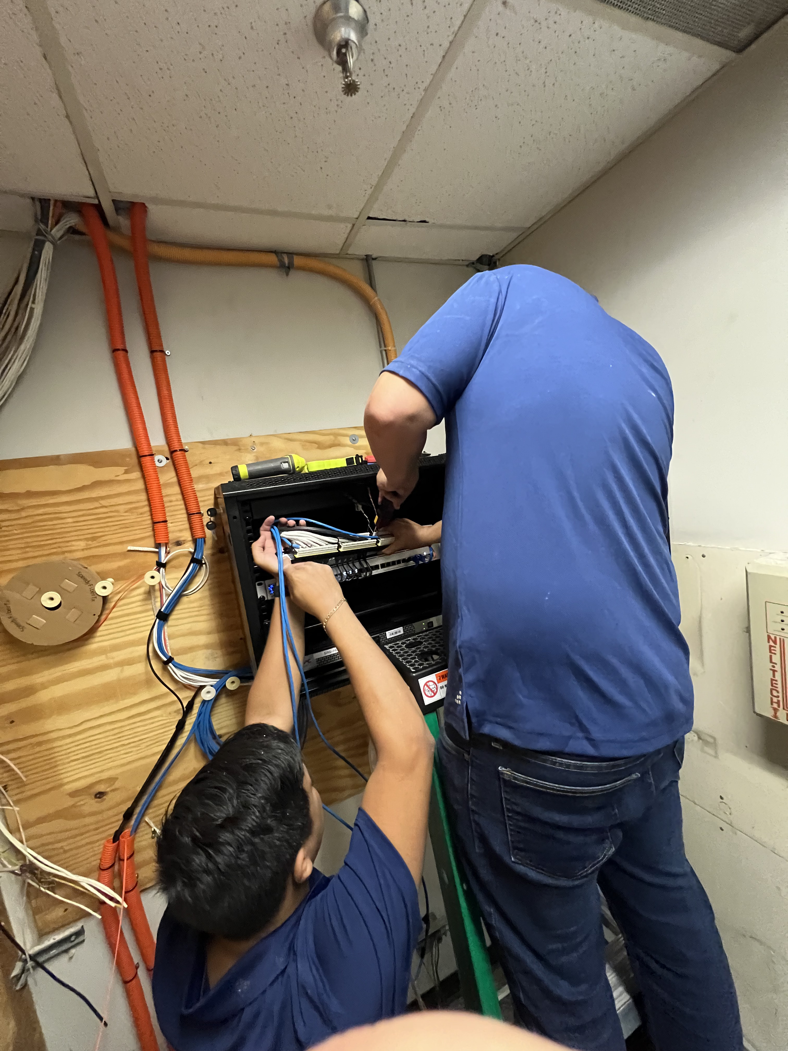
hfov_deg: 89.9
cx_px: 394
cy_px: 526
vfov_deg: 106.2
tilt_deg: -7.8
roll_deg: +8.4
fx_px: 395
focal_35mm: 13
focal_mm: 1.57
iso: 800
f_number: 1.8
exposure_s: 1/60
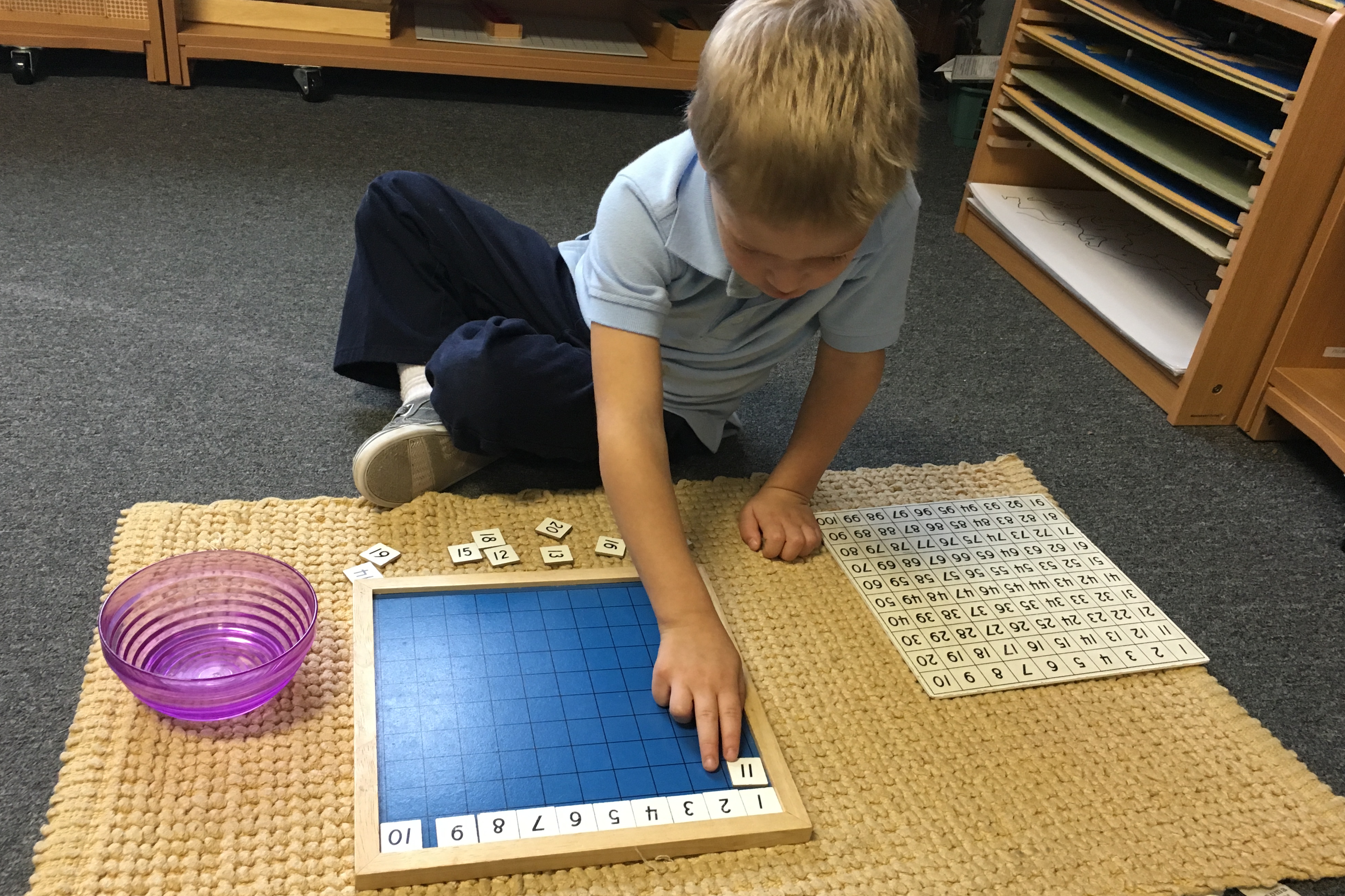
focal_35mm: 31
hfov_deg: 60.3
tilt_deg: -32.3
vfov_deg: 42.3
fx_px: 1158
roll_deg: -5.9
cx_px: 659
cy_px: 474
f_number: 2.2
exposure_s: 1/30
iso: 125
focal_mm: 4.15
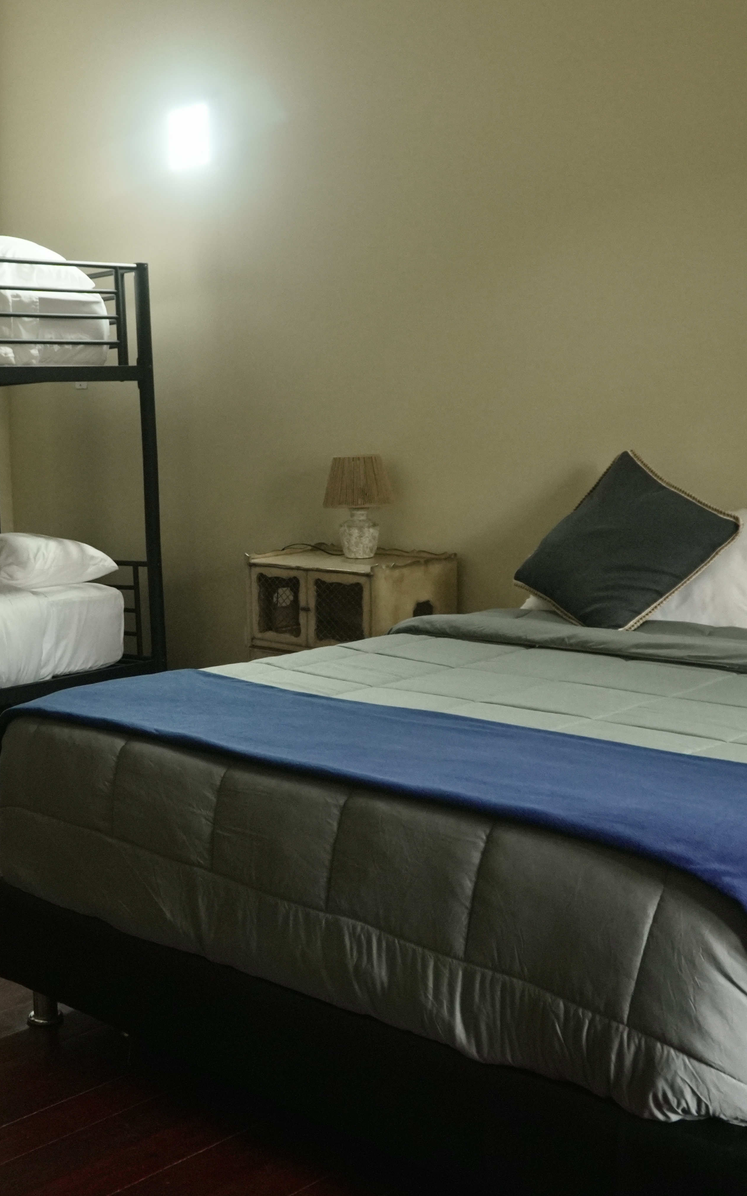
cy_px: 594
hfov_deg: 30.4
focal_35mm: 42
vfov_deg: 47.2
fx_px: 1368
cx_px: 265
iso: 1000
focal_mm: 18
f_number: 4
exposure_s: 1/50
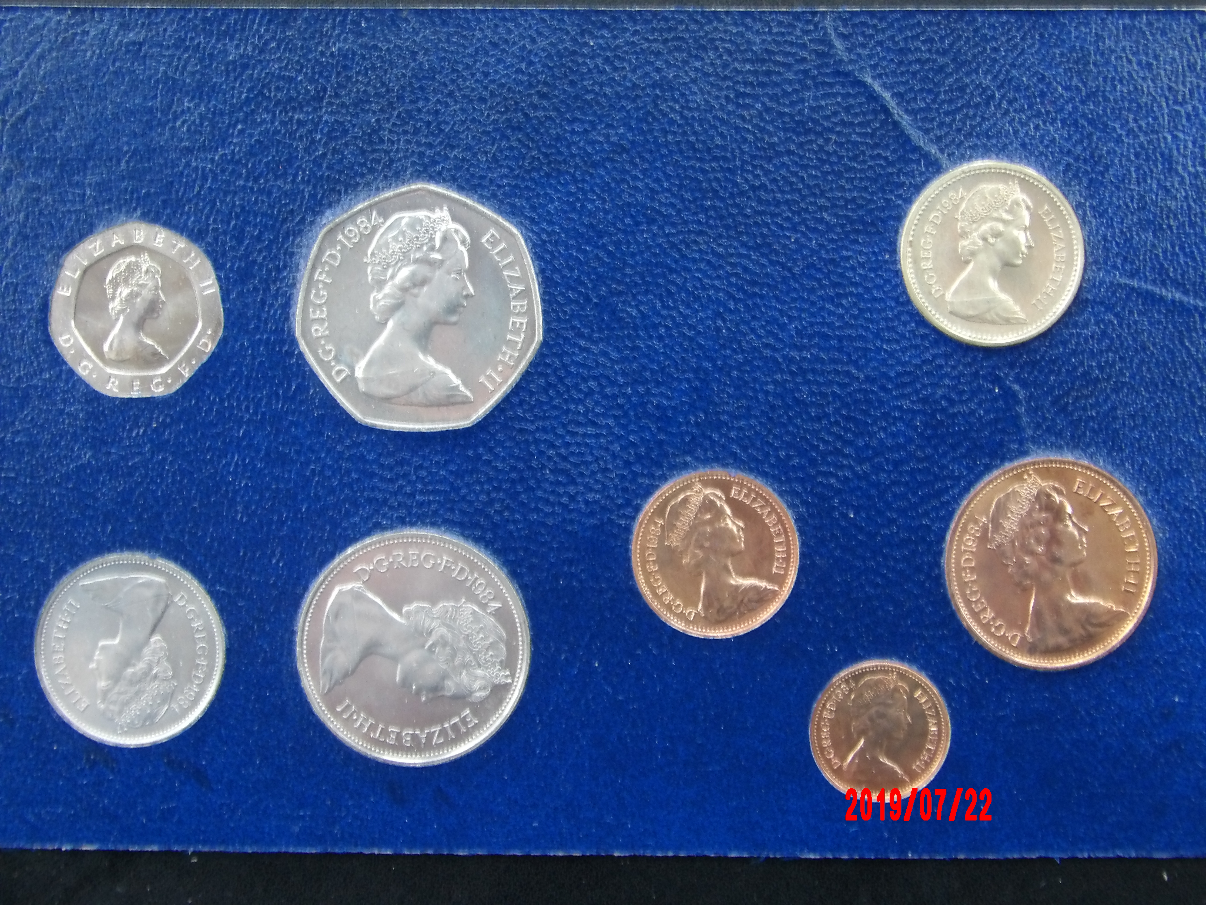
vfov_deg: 24.0
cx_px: 603
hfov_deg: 31.7
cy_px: 452
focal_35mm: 61
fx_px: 2125
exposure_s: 1/15
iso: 342
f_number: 4.3
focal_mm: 10.9
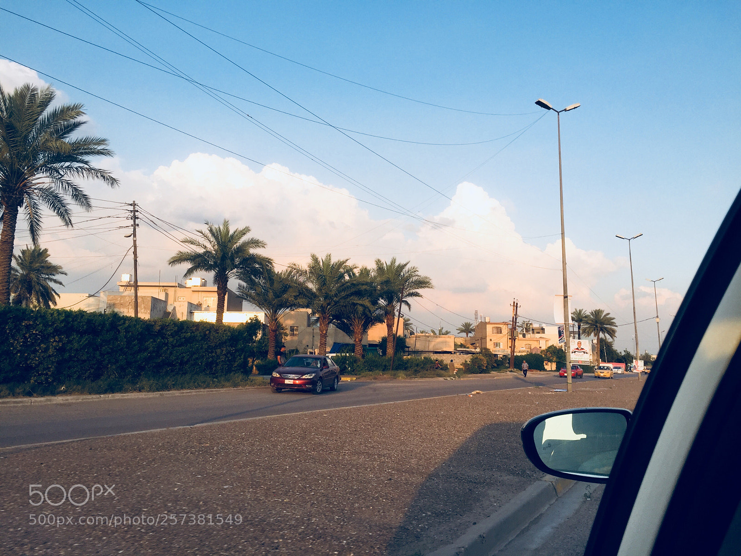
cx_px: 370
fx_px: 621
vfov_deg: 48.2
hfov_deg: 61.7
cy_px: 278
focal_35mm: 29
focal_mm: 4.15
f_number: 2.2
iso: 32
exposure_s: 1/719
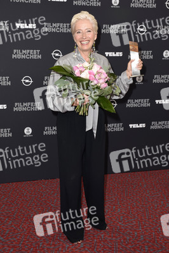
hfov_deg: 29.8
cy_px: 126
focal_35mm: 45
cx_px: 84
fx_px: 317
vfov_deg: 43.6
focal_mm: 30
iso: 250
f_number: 6.3
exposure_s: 1/125
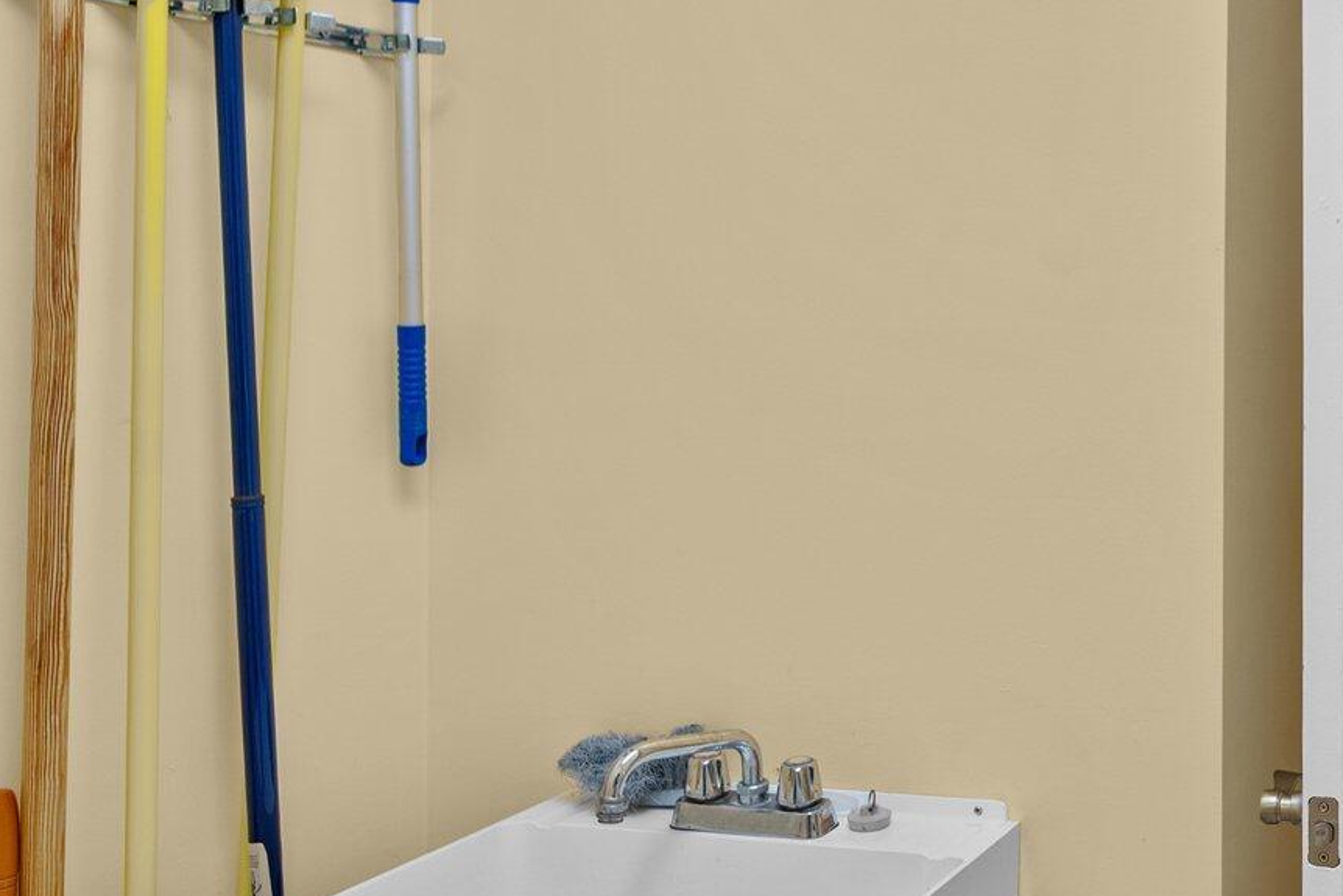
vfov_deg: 34.8
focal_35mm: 38
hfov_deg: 44.0
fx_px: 1418
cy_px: 312
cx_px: 1312
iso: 400
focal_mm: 16
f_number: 5.6
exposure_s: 1/8
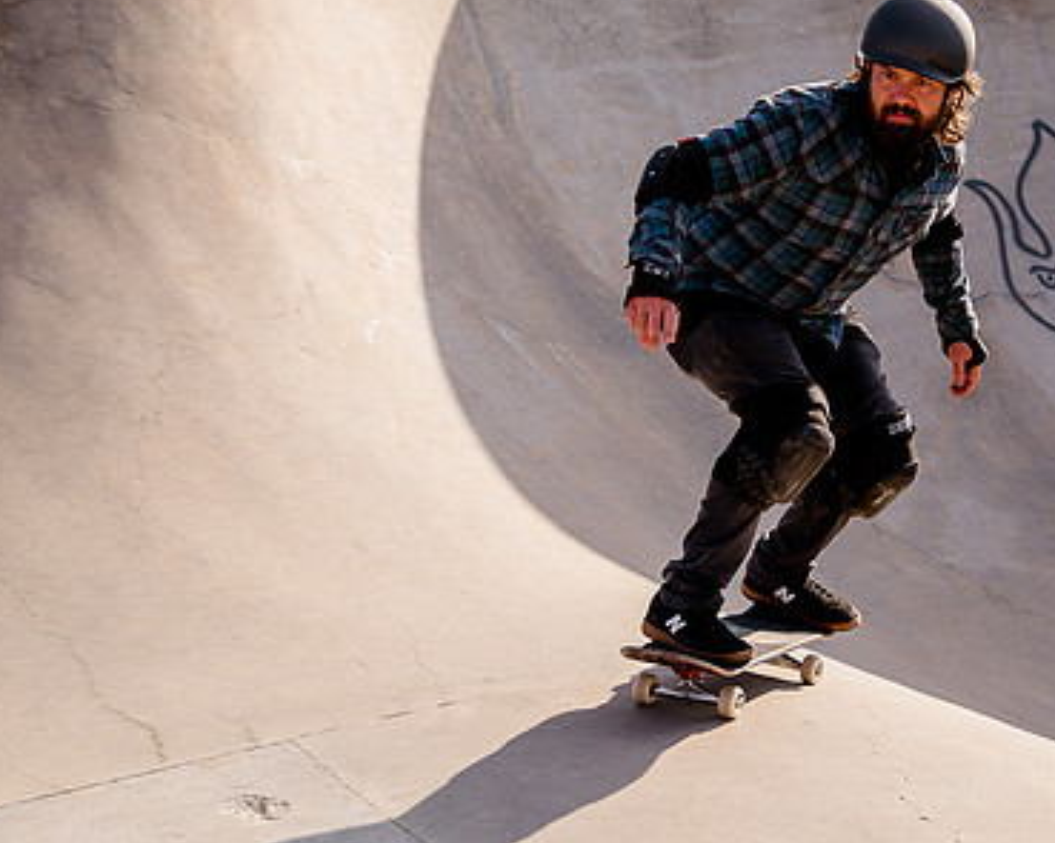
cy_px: 257
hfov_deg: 27.2
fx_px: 2154
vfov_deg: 22.0
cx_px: 774
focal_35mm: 69
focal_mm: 38
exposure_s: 1/500
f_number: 5
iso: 200
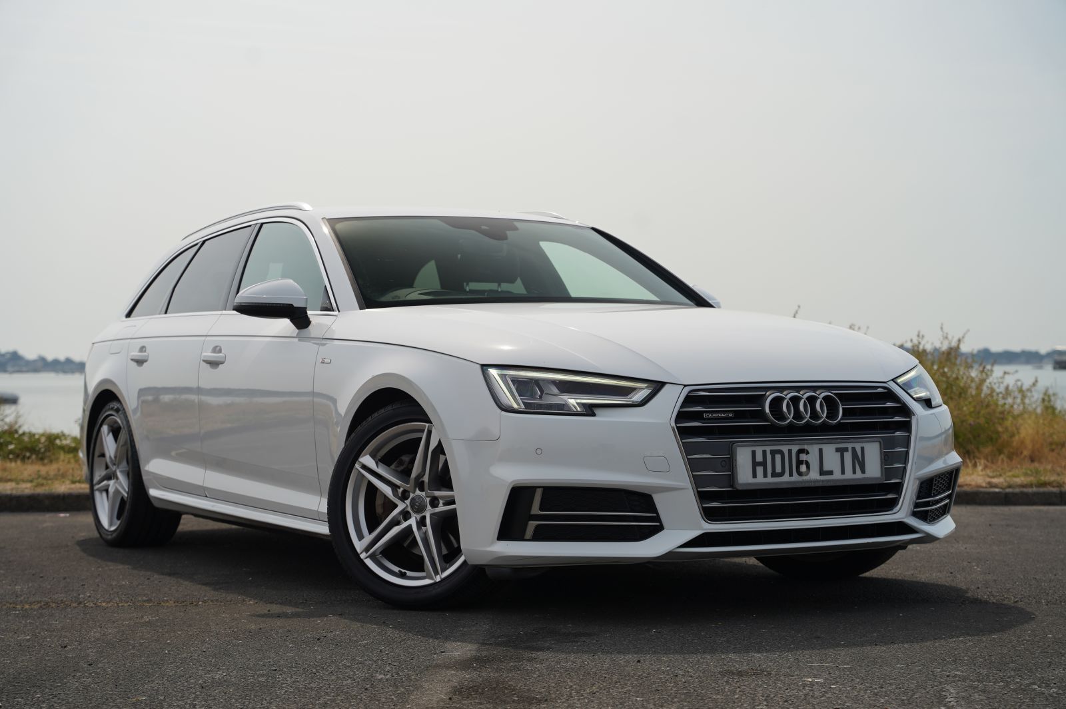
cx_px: 533
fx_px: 1834
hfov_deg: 32.4
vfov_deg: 21.9
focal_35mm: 62
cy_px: 354
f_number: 4.5
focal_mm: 62
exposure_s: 1/500
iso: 100
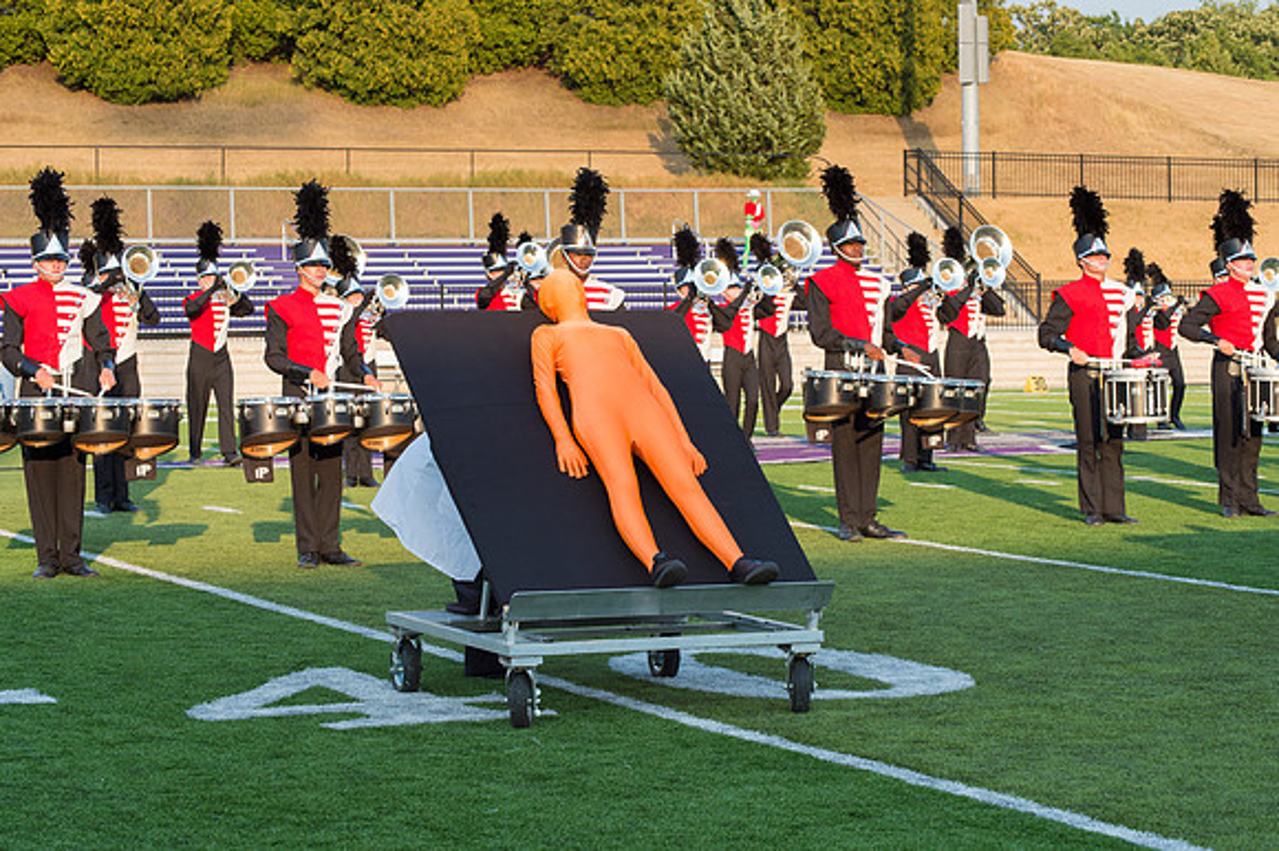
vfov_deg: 14.4
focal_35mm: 95
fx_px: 3373
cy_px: 426
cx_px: 640
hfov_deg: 21.5
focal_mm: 95
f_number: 11
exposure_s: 1/500
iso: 640
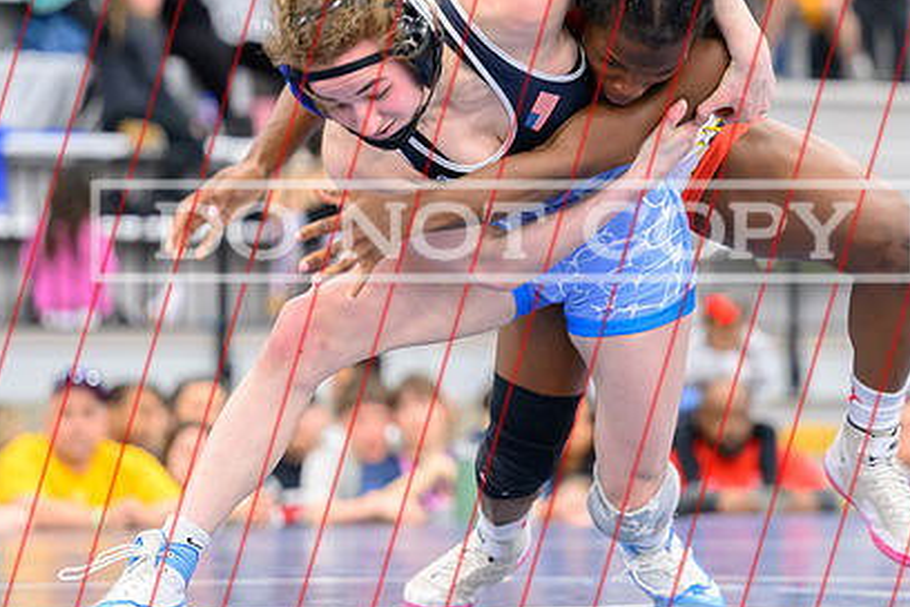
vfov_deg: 6.5
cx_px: 543
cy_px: 214
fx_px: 5333
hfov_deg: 9.8
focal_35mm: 211
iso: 3600
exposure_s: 1/800
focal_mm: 115
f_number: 2.8
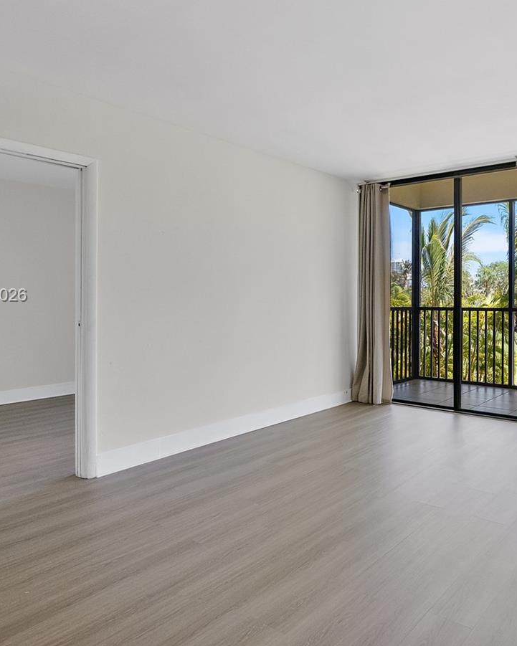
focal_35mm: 25
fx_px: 478
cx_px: 377
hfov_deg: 54.6
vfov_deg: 68.0
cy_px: 296
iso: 800
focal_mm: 10
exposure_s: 1/125
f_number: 8
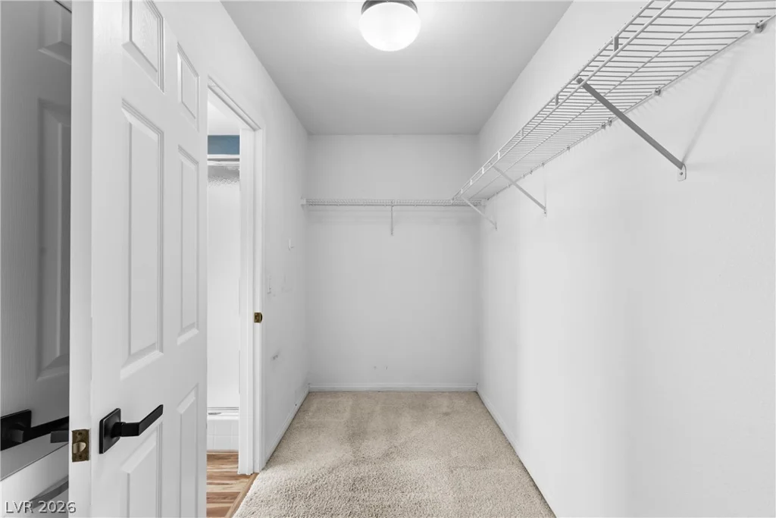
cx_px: 388
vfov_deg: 70.5
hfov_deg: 93.3
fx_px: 366
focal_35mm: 17
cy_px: 259
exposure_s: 1/2
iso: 400
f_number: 8
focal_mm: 17
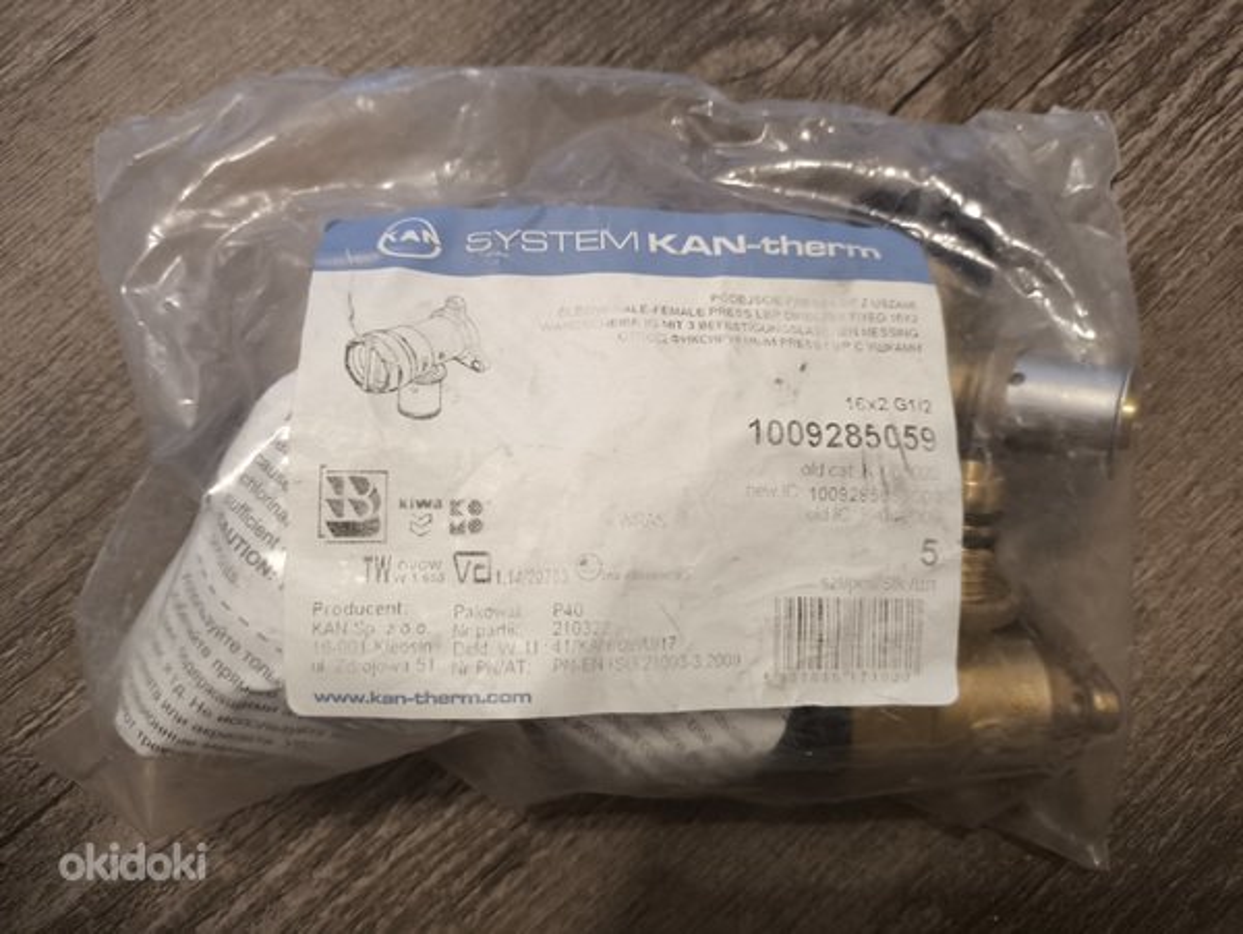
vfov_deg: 54.9
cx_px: 622
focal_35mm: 25
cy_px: 467
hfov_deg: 69.3
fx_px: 898
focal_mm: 4.71
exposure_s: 1/25
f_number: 1.7
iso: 1600
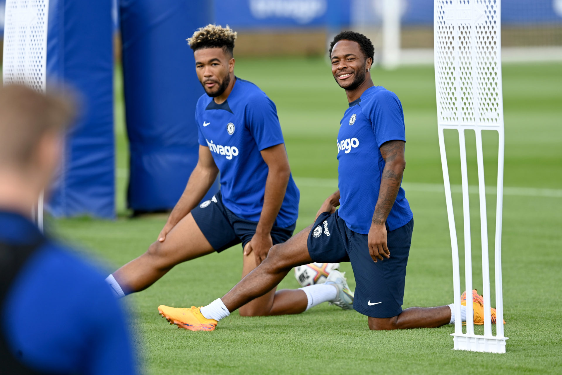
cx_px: 281
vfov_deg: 3.4
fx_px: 6244
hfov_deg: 5.2
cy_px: 188
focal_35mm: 400
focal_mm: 400
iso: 400
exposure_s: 1/1000
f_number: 4.5
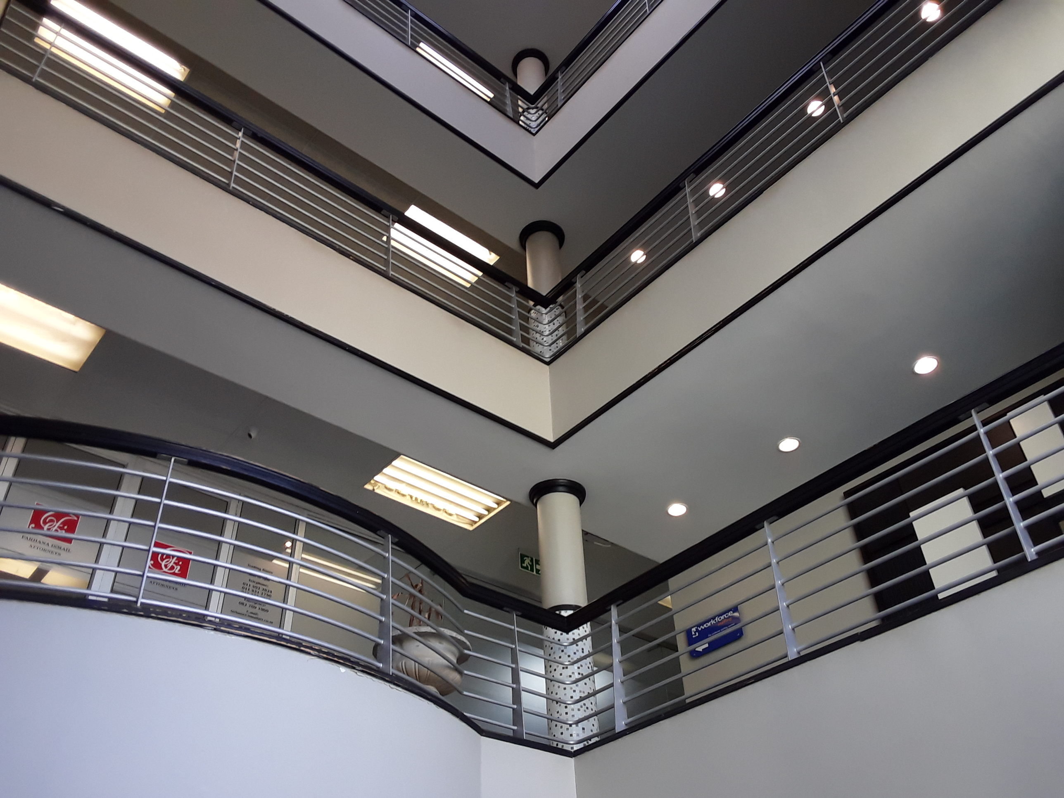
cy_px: 399
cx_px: 532
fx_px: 922
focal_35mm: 30
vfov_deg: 46.8
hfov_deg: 60.0
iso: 80
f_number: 1.9
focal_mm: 2.2
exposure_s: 1/100
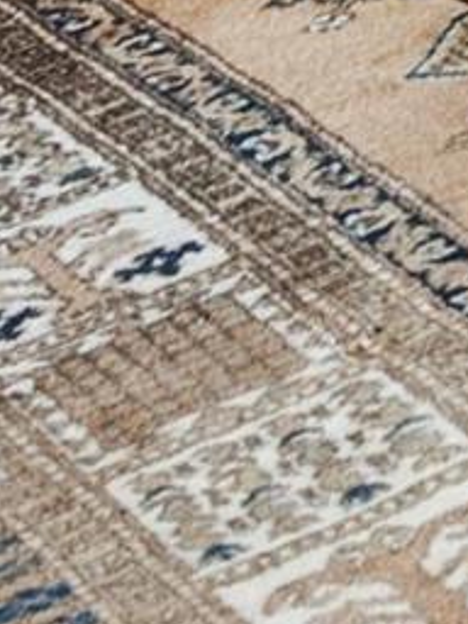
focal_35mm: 173
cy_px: -1455
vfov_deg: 8.7
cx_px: 1402
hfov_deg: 7.5
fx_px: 3119
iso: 400
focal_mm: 10
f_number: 8
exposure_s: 1/8
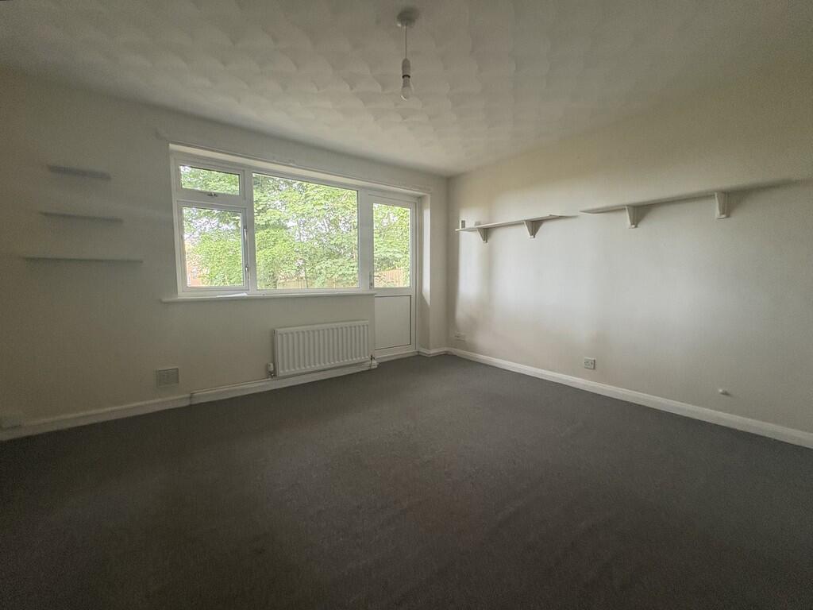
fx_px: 329
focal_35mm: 14
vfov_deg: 85.7
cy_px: 305
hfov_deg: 102.1
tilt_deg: -4.9
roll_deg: -1.4
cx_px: 406
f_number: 2.2
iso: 250
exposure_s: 1/60
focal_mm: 2.22
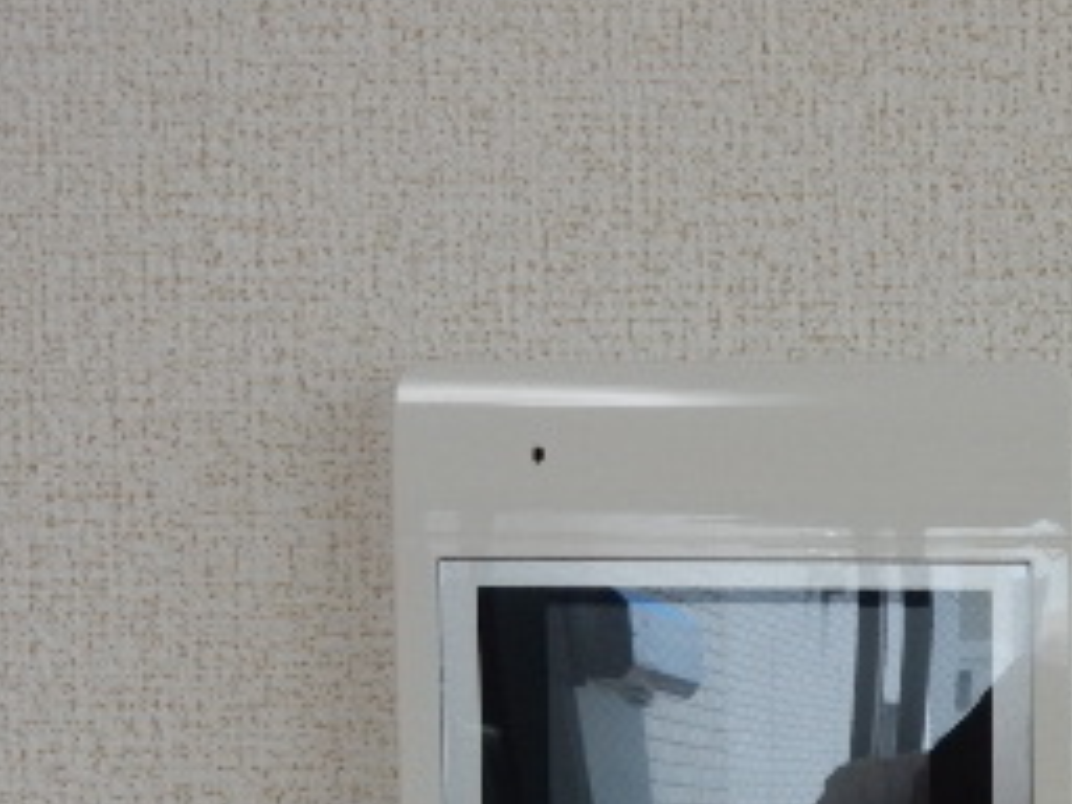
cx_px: 1298
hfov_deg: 23.6
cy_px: 955
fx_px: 2323
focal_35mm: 75
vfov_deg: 18.6
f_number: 4
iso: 125
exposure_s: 1/80
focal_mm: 5.4
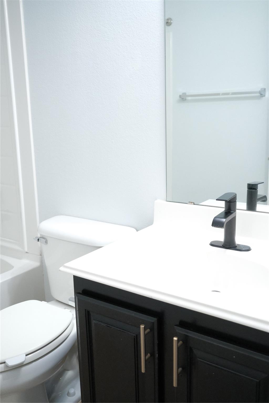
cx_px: 134
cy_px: 202
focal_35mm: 35
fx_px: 392
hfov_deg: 37.9
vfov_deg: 54.4
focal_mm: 23
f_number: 2.8
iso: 3200
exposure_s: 1/125
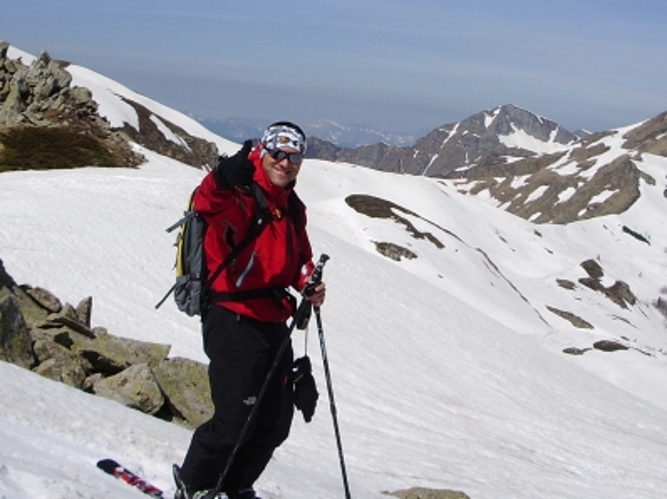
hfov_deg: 30.7
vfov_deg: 23.0
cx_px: 323
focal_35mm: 63
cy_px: 111
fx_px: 1213
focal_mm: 5.8
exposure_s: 1/1000
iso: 50
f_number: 4.3
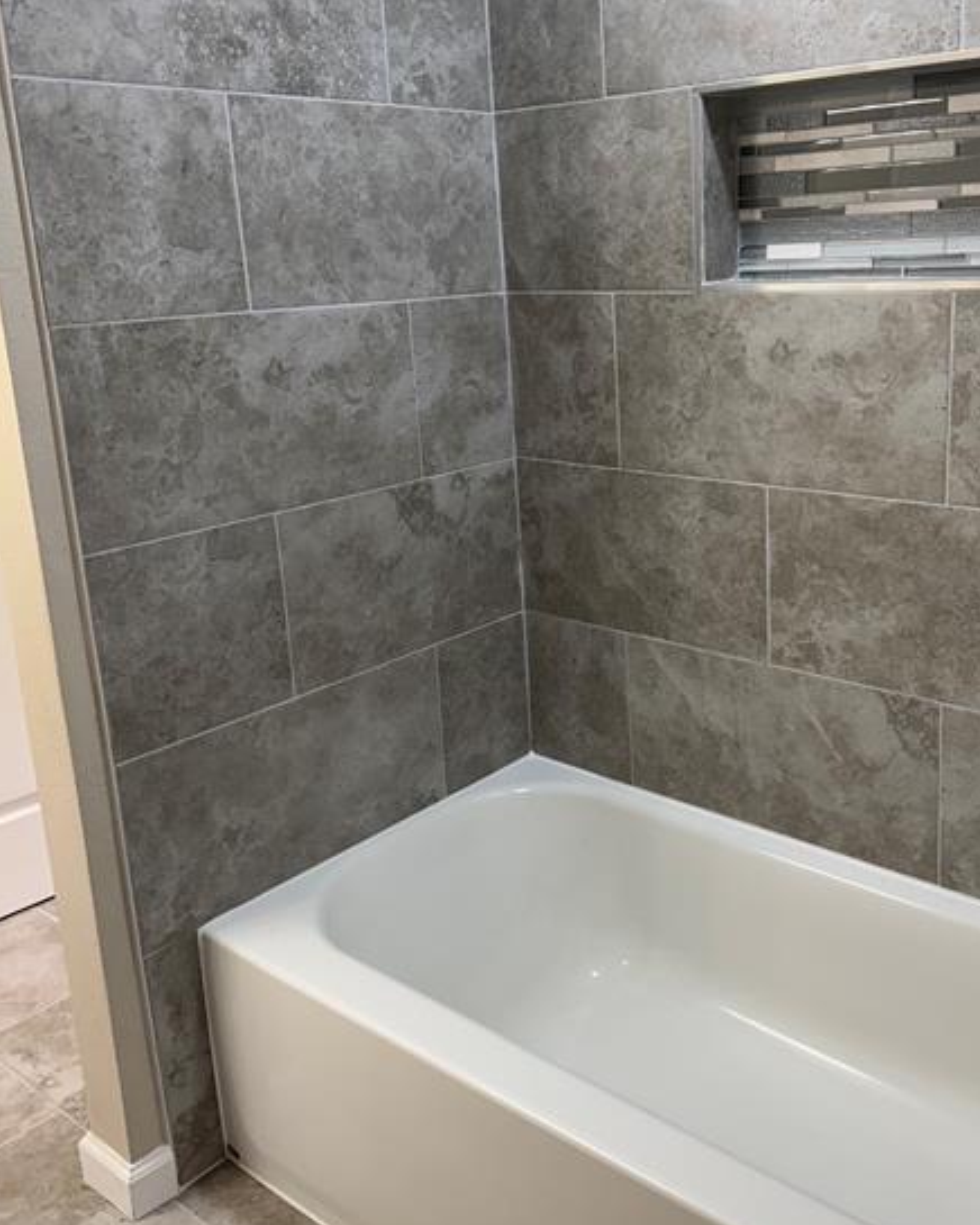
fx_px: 1196
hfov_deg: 44.1
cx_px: 629
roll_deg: +2.5
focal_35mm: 33
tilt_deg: -15.2
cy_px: 533
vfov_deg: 54.1
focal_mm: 6.76
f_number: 1.78
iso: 160
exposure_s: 1/120
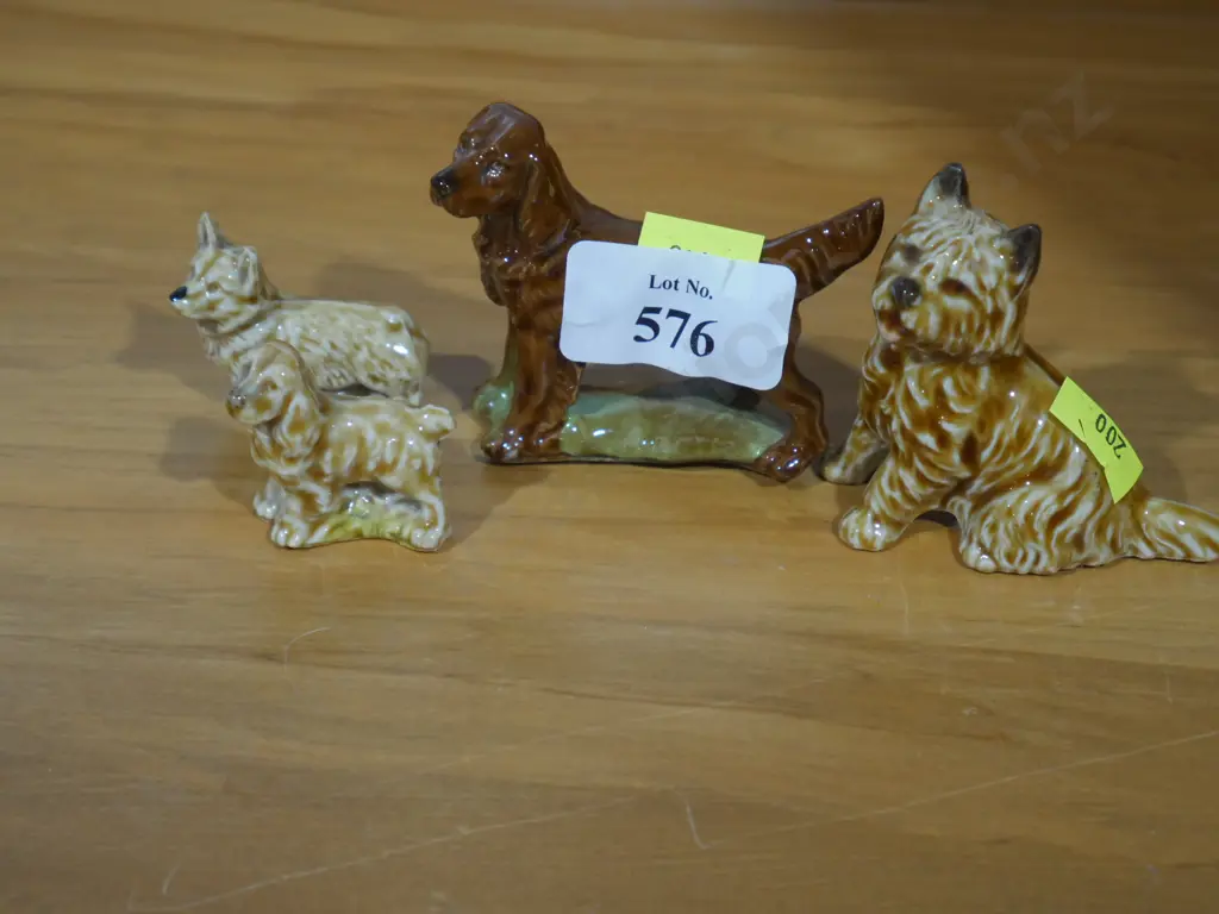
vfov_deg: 17.6
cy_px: 457
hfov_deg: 23.3
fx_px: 2958
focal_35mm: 84
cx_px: 610
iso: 1250
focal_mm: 42
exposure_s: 1/100
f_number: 5.6
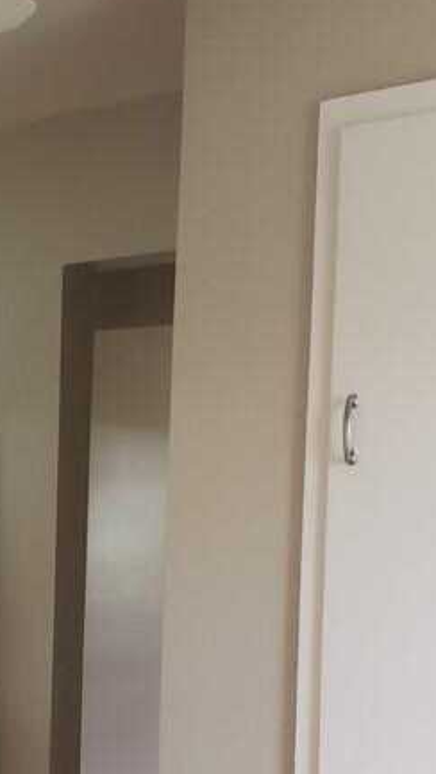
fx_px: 1375
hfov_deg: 17.7
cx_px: 45
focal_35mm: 67
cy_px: 576
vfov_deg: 30.9
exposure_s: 1/60
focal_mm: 4.3
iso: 250
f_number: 2.4
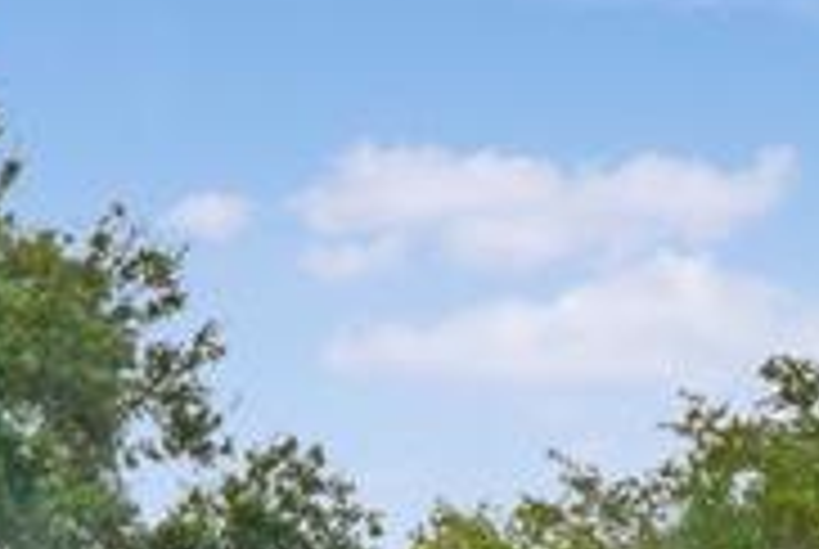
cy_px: 958
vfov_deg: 12.5
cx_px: 369
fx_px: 2301
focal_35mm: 101
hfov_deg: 20.2
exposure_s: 1/50
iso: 320
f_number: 22
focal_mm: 12
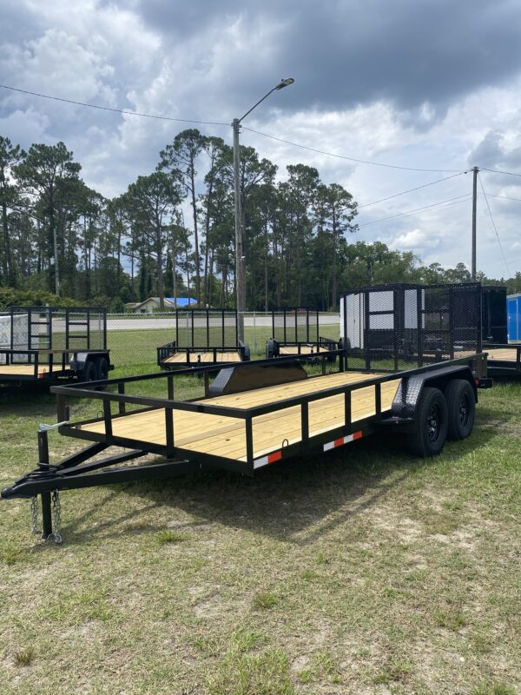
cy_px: 348
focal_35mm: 26
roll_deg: +0.8
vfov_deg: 67.3
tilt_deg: -2.5
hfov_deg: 53.1
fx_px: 522
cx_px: 260
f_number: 1.8
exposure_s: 1/2890
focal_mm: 4.25
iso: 32
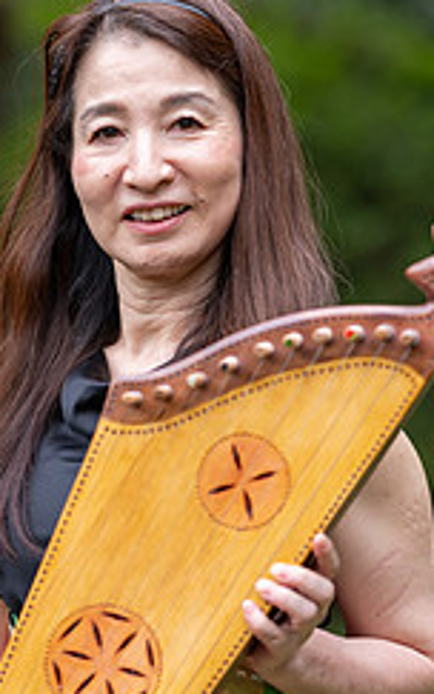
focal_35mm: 198
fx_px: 3745
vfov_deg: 10.6
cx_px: 134
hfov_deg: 6.6
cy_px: 483
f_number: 2.2
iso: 180
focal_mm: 105
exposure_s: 1/250
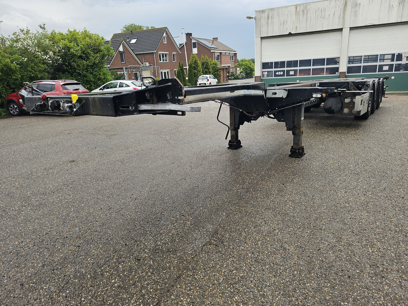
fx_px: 271
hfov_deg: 73.9
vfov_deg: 58.9
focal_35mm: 23
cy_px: 153
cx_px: 204
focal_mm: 6.3
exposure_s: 1/244
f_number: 1.7
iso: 16
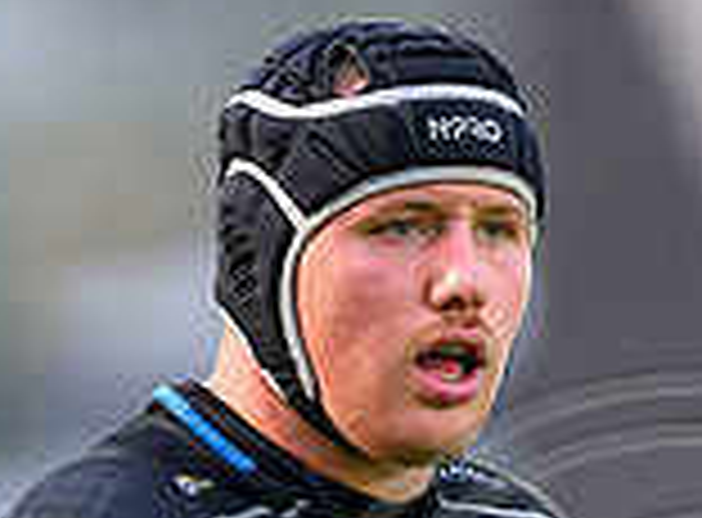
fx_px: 34164
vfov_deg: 0.9
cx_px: 668
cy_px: 762
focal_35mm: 1695
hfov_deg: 1.2
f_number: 3.2
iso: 3200
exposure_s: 1/1600
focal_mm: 400
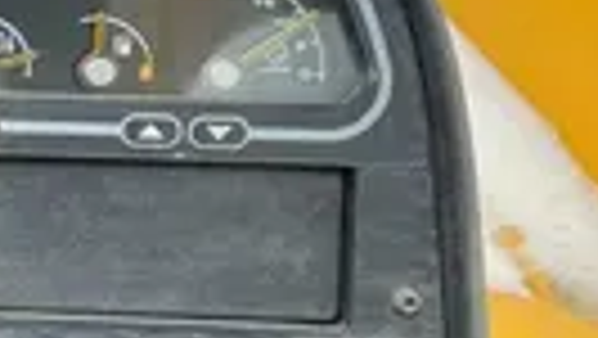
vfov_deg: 10.4
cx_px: -602
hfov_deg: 14.9
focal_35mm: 117
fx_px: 1856
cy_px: 169
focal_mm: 4.2
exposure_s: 1/121
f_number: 1.6
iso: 40
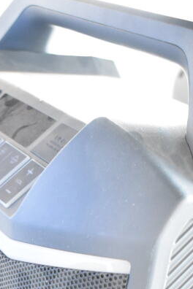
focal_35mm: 97
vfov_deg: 20.1
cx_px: 65
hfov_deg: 14.1
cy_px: 320
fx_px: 780
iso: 5600
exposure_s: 1/50
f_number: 4.2
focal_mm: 28
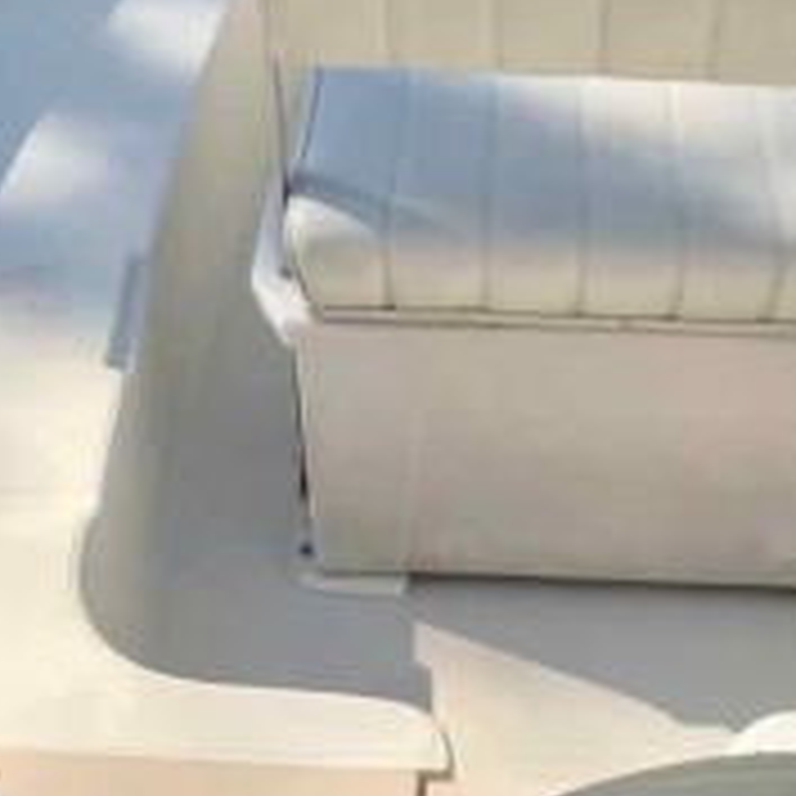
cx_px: 544
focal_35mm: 84
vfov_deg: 20.6
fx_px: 2185
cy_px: 427
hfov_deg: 20.6
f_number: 1.8
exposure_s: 1/1845
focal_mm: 3.99
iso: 20
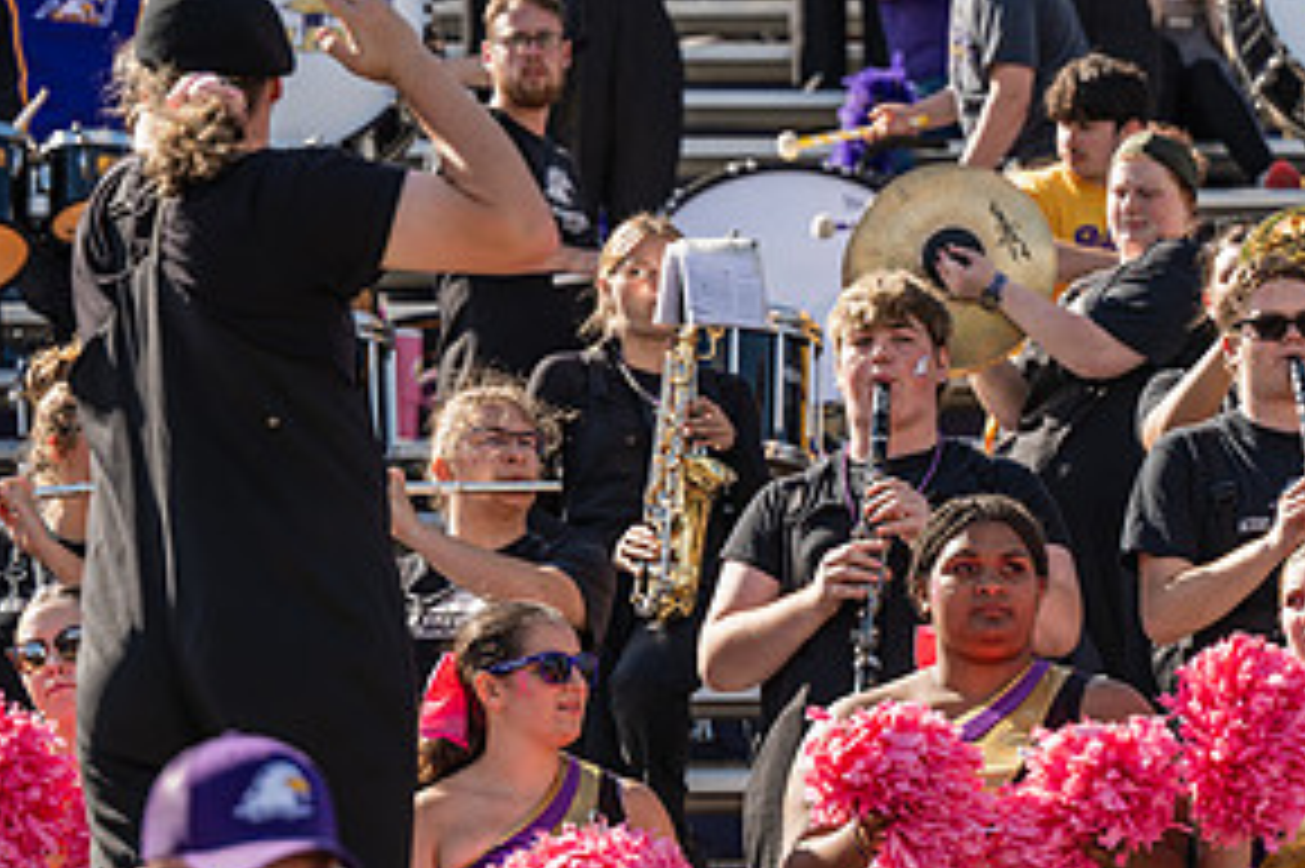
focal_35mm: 208
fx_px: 7535
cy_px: 398
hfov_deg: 9.9
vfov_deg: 6.6
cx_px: 950
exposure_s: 1/500
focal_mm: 104
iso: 64
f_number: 3.2
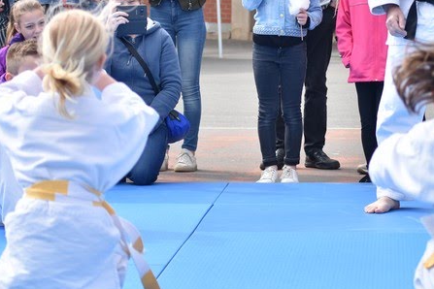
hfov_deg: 11.9
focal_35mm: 172
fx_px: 2073
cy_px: 66
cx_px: 229
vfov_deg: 8.0
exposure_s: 1/500
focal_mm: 50
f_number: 3.5
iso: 100
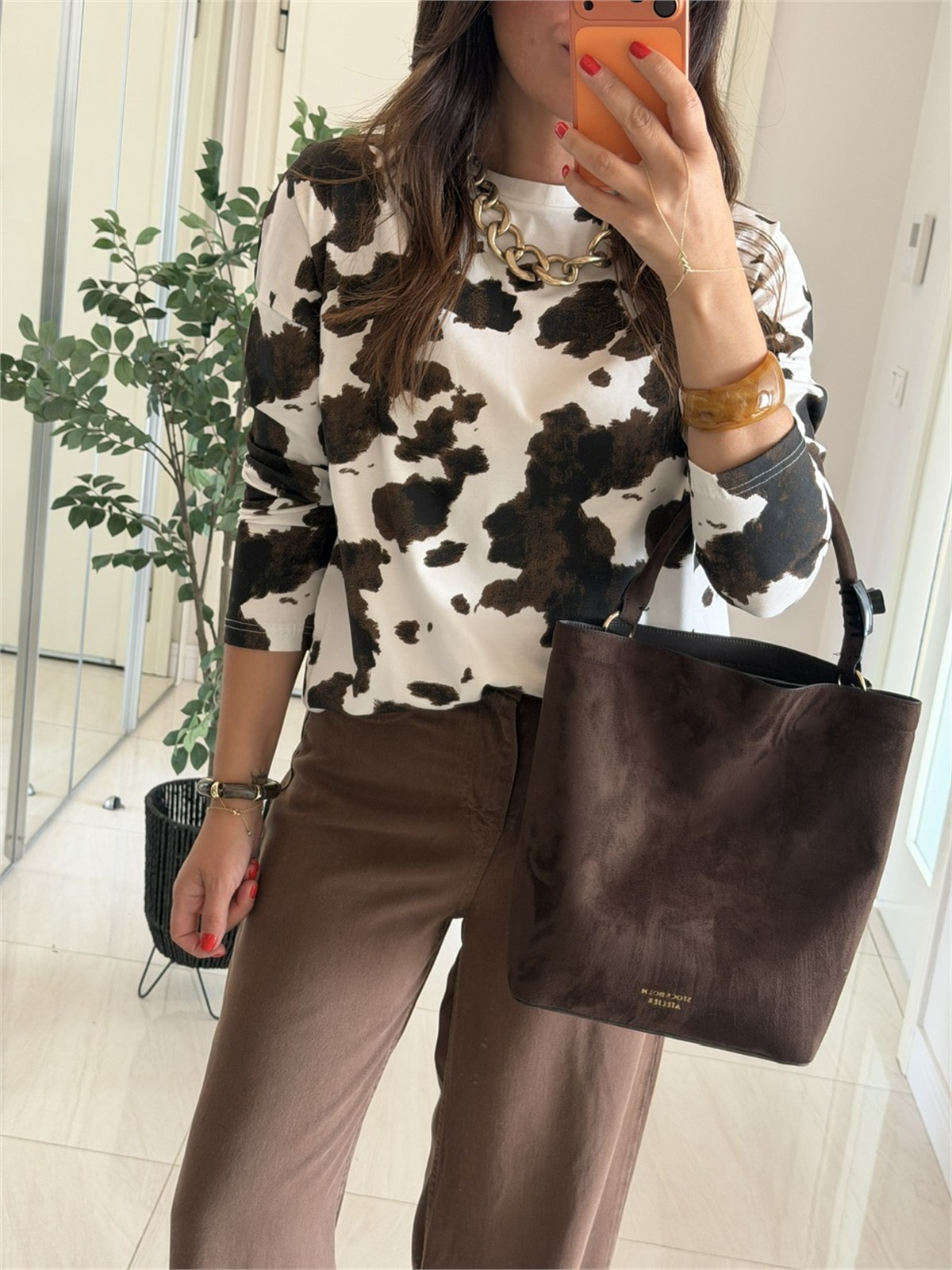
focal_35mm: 48
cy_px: 635
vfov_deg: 39.7
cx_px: 476
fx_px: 1760
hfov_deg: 30.3
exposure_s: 1/60
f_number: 1.78
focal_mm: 6.76
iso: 160
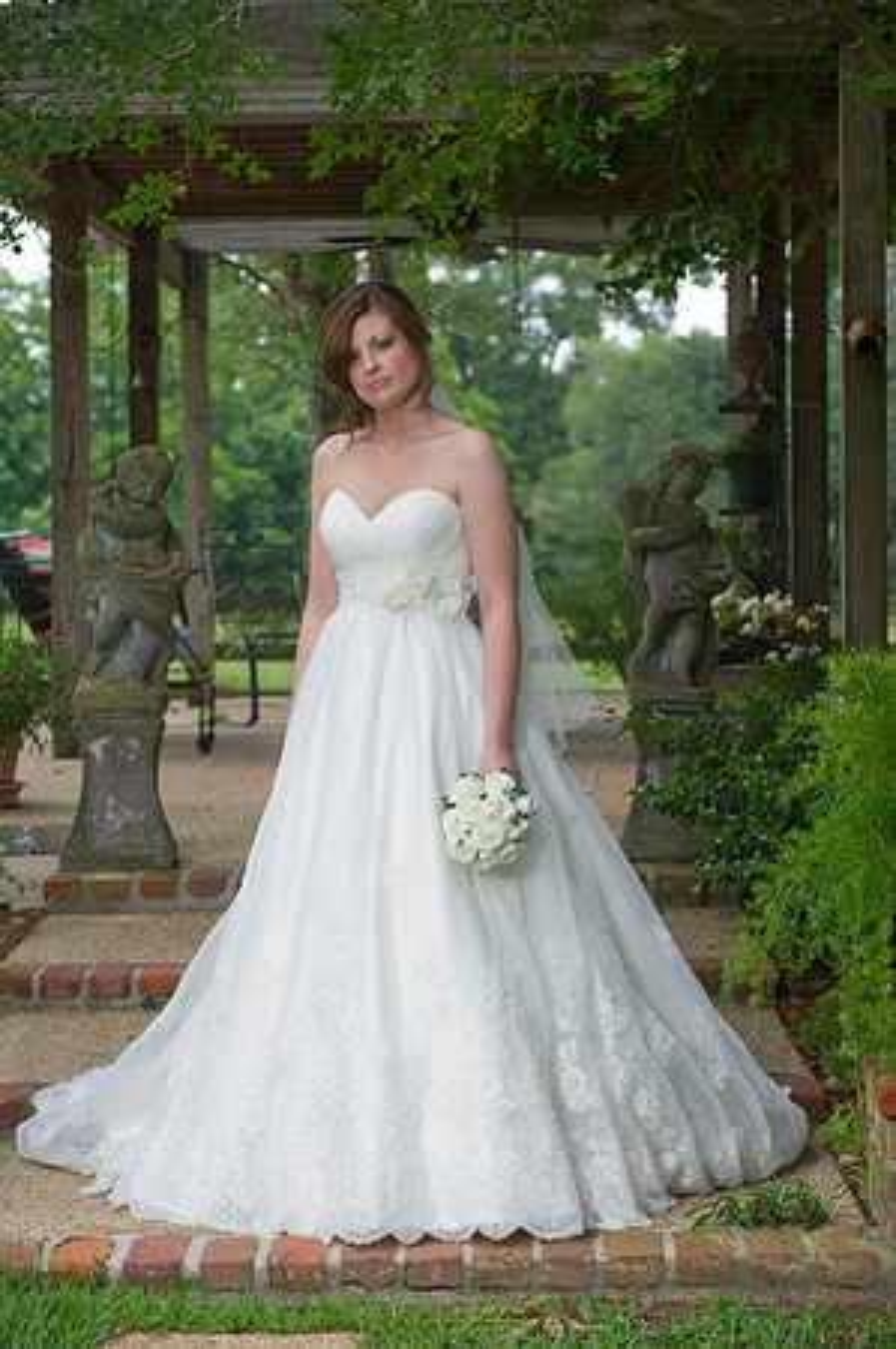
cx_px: 448
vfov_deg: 18.6
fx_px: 4116
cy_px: 674
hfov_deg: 12.4
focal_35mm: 110
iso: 500
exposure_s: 1/200
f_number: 5.6
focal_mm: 110
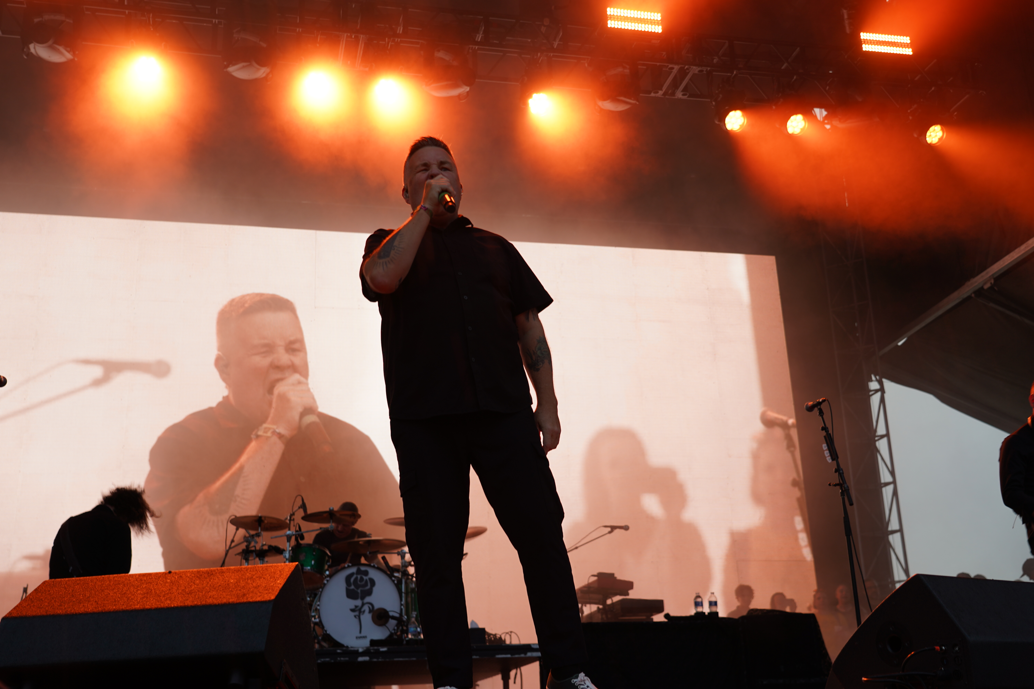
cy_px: 344
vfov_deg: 33.4
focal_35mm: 40
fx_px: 1149
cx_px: 517
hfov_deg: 48.5
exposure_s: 1/60
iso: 160
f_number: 4
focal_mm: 40
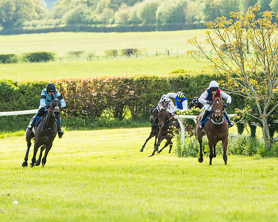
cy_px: 123
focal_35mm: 400
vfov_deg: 3.9
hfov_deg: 4.8
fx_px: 3288
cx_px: 223
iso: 400
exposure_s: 1/3200
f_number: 4
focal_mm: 150
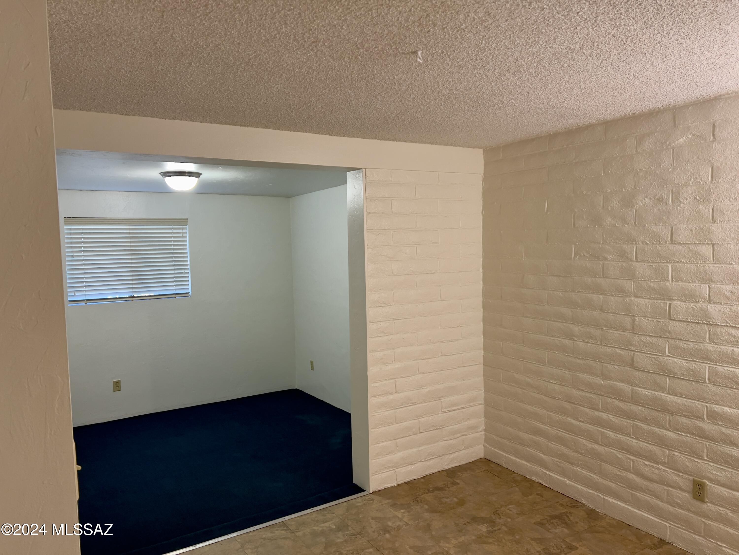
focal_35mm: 26
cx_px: 370
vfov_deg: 53.1
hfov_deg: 67.3
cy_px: 278
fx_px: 555
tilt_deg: -4.5
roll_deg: +0.7
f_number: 1.5
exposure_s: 1/60
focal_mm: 5.7
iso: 160
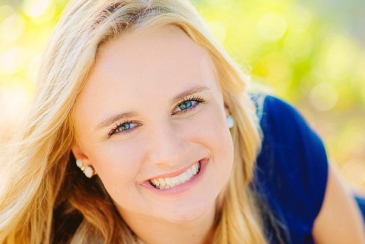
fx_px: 1369
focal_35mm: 135
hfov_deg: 15.2
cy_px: 179
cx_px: 246
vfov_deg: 10.1
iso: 200
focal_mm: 85
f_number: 2.2
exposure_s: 1/200
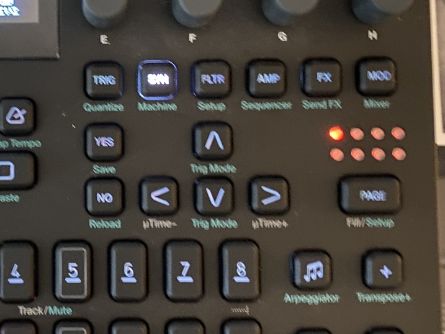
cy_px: 118
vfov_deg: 25.1
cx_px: 85
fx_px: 746
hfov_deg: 32.3
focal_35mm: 58
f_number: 1.8
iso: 400
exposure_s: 1/8
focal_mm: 4.25
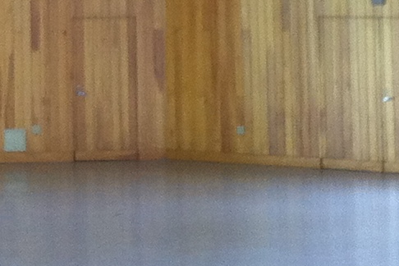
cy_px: -178
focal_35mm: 194
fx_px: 2150
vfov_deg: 6.9
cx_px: -66
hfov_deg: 10.4
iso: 100
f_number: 2.8
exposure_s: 1/15
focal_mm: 3.85
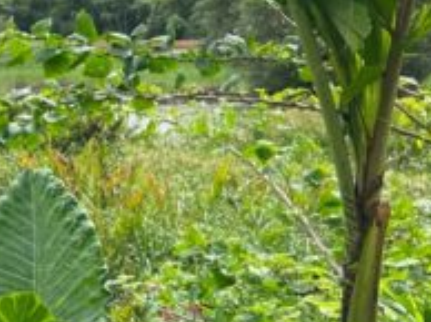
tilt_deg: -1.4
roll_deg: +1.5
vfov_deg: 14.3
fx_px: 1281
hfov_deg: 15.7
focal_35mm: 103
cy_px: 102
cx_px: -391
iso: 50
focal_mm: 5.7
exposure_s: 1/2045
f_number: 1.5
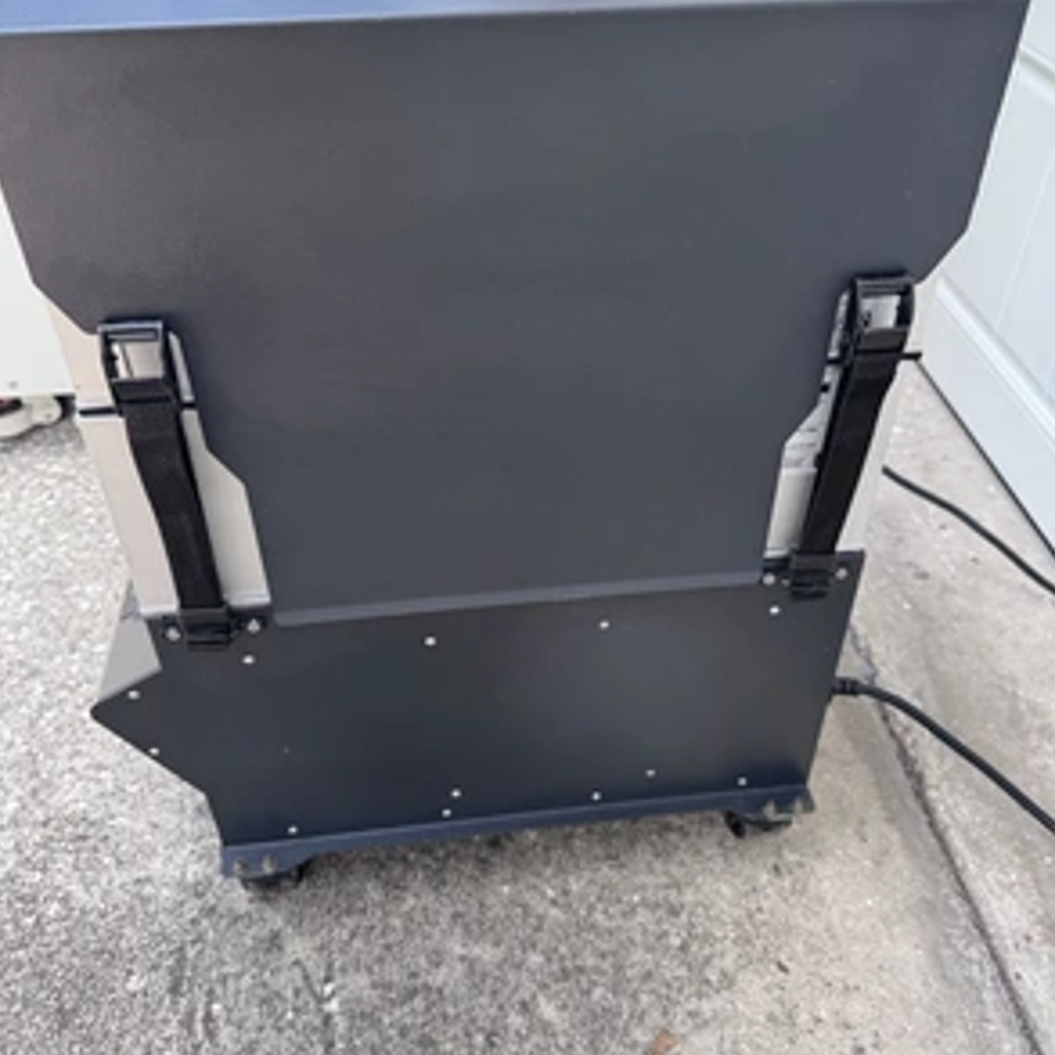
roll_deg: -0.7
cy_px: 464
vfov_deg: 55.5
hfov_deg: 55.6
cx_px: 529
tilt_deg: -40.2
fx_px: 1000
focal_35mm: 29
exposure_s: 1/174
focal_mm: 6.76
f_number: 1.78
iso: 64
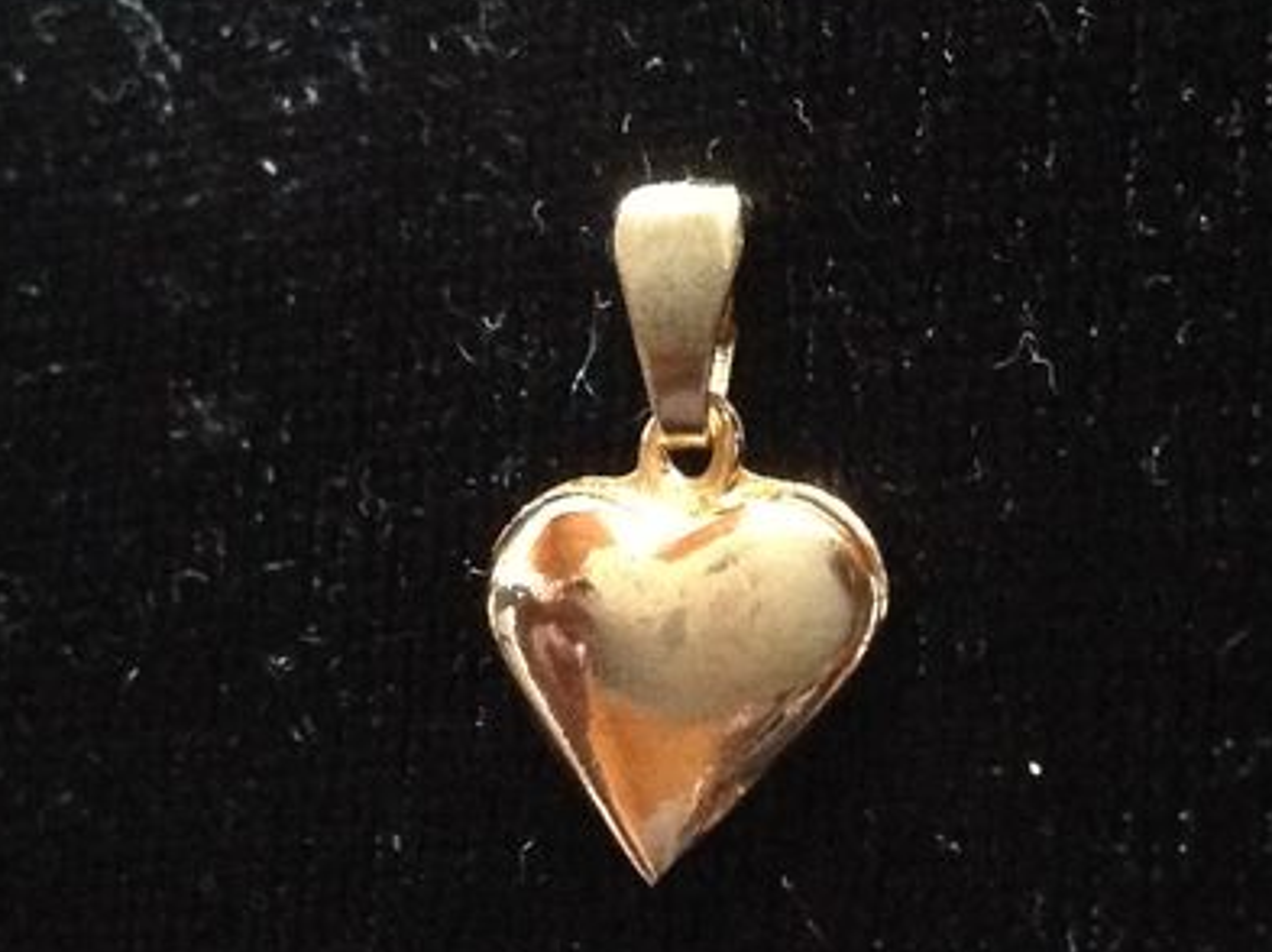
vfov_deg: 16.6
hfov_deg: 22.0
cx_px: 748
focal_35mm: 89
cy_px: 542
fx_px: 3267
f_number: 2.4
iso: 800
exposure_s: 1/15
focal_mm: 4.28
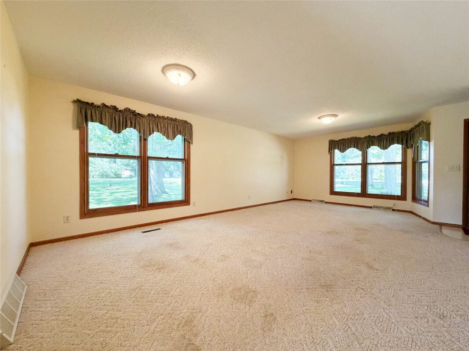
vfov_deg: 85.7
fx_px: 190
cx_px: 234
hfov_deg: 102.1
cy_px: 176
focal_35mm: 14
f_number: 2.2
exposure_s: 1/60
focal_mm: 2.22
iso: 160
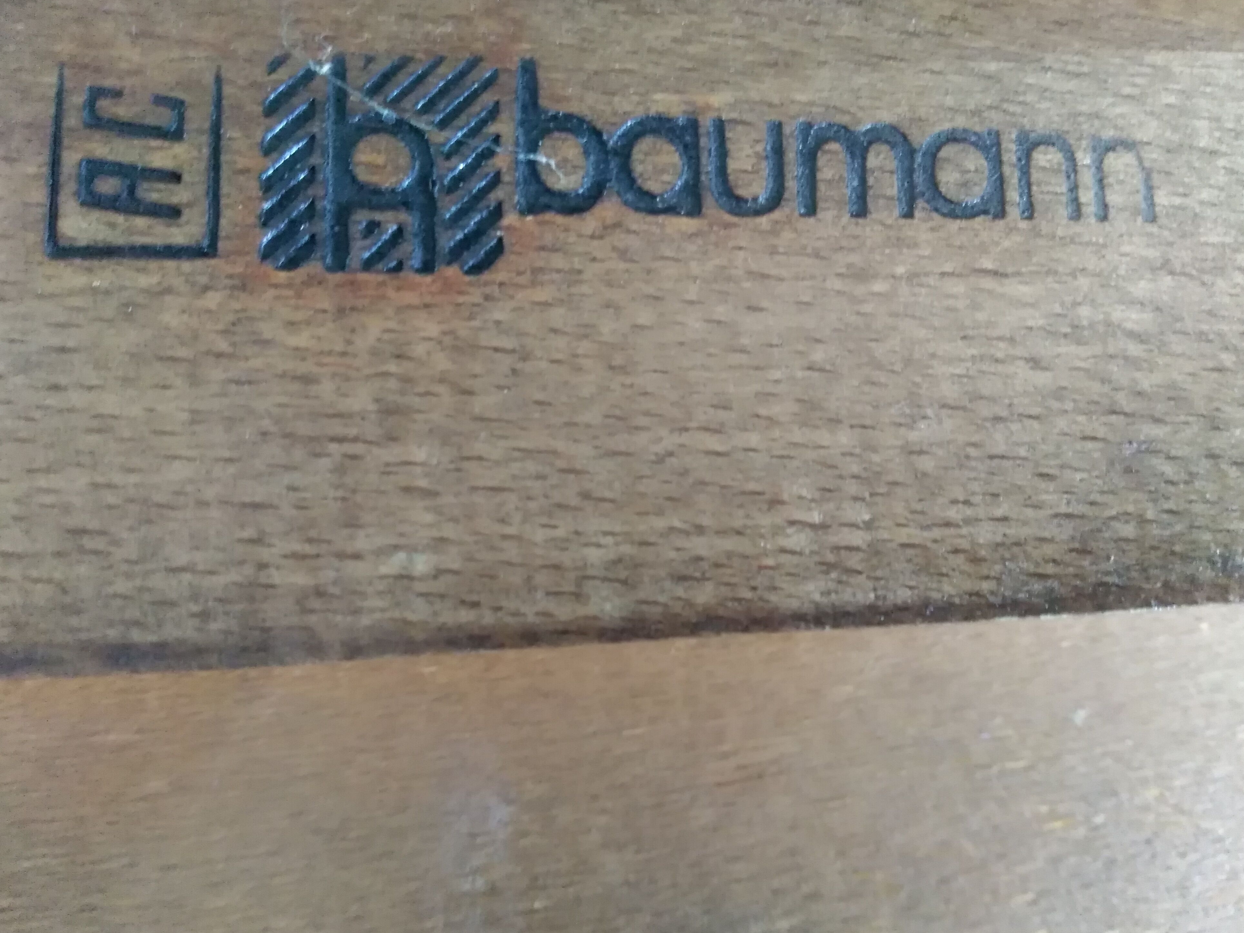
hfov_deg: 63.4
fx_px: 1006
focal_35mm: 28
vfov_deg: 49.7
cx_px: 655
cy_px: 464
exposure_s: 1/15
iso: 1333
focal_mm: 3.54
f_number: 2
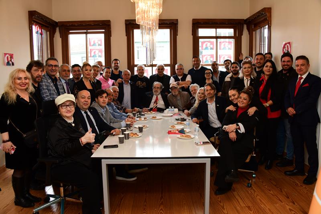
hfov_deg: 65.5
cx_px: 160
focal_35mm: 28
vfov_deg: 46.4
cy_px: 107
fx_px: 250
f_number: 6.3
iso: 800
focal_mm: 28
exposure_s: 1/60
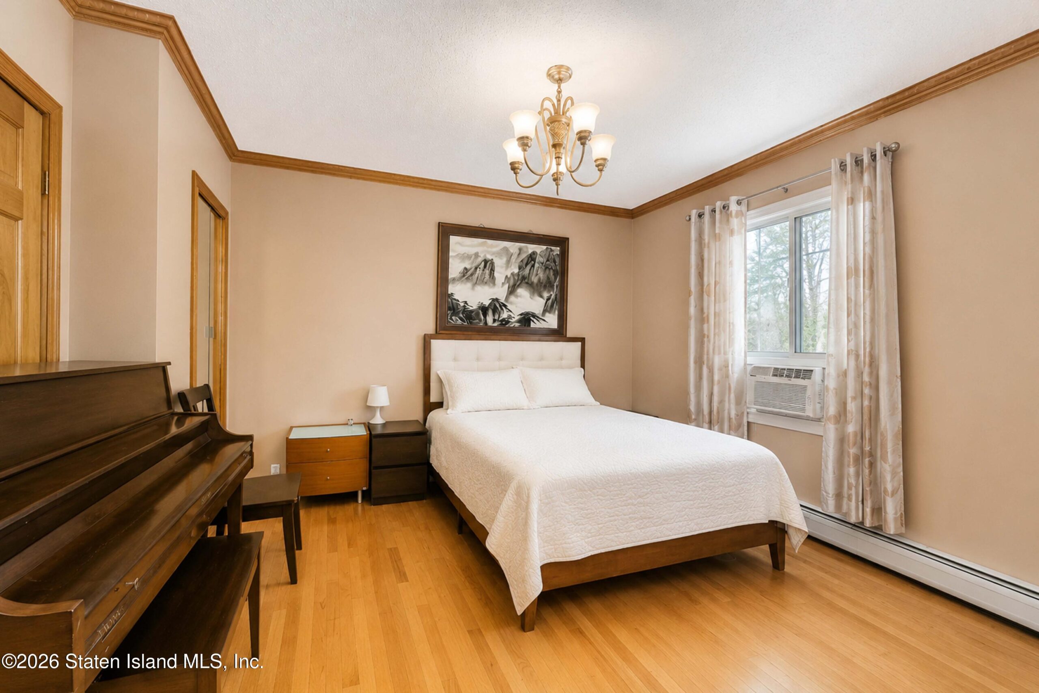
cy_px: 346
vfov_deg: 77.3
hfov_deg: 100.4
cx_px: 520
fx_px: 433
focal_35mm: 15
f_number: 7.1
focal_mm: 10
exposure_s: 1/60
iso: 2000
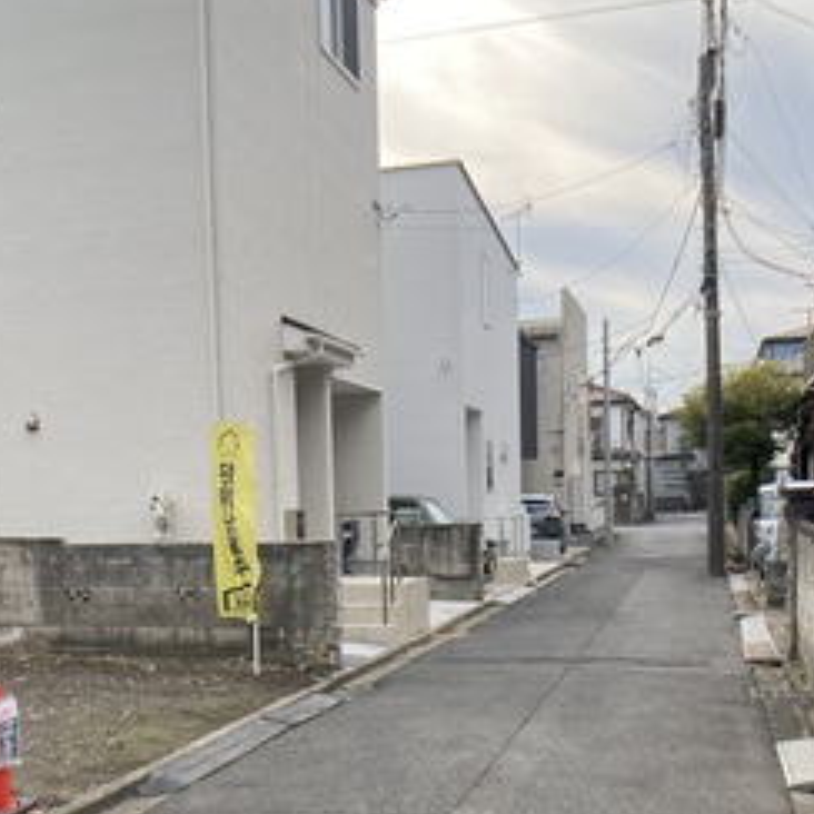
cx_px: 350
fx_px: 1729
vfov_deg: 26.1
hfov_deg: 26.5
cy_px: 627
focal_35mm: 65
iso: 20
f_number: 1.8
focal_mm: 3.99
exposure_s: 1/600
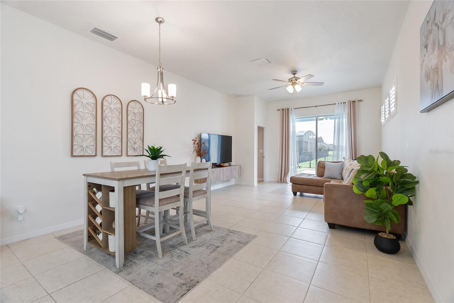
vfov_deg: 73.8
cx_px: 227
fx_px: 202
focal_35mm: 16
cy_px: 152
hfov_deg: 96.7
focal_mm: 16
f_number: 9
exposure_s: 1/30
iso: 3200
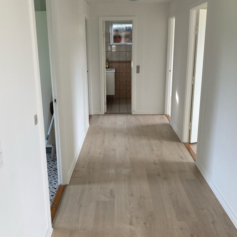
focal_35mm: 34
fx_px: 263
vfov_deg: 48.4
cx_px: 118
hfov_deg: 48.5
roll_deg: +1.1
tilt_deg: -14.0
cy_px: 110
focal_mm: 3.99
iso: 80
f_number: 1.8
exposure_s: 1/95
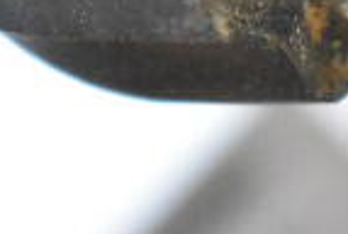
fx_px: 3401
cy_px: -255
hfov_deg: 5.9
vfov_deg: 3.9
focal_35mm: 351
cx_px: 192
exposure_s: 1/100
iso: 11400
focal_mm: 55
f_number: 5.6
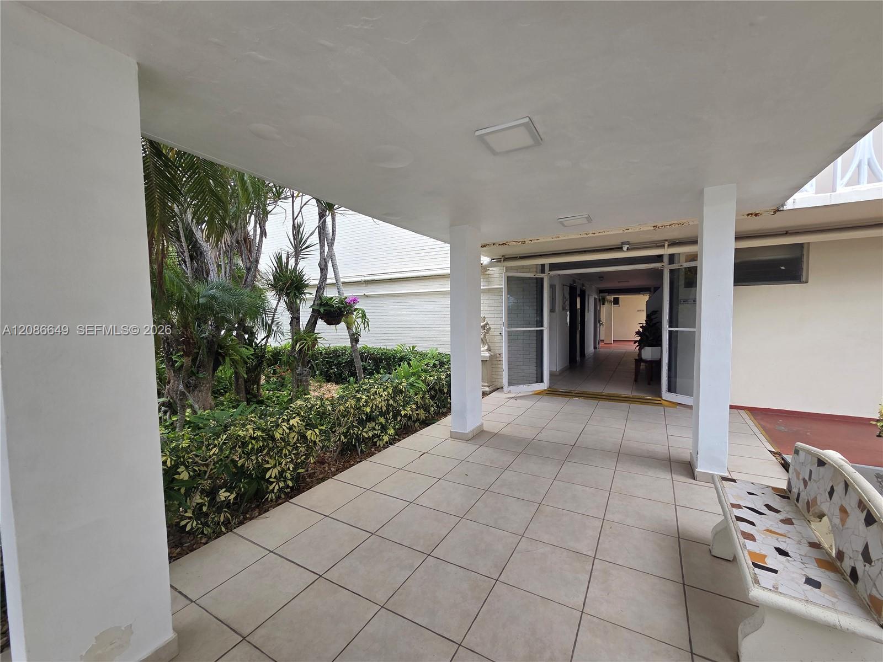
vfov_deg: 89.9
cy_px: 331
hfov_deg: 106.2
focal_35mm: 13
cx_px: 442
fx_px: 332
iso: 50
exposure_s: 1/274
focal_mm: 2.2
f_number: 2.2
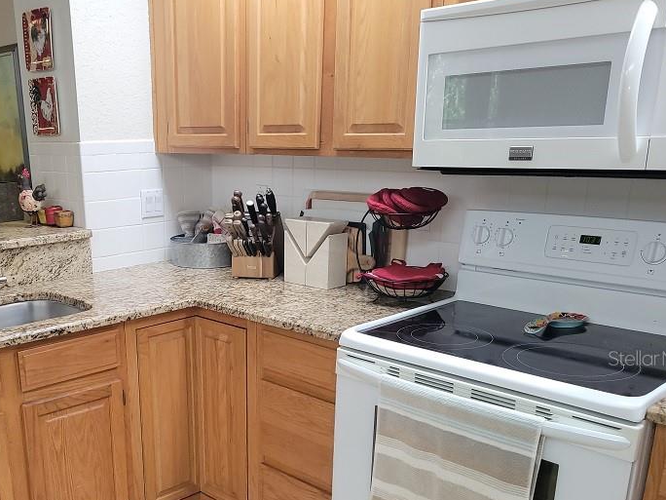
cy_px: 358
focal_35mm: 38
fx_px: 731
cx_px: 213
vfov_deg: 37.1
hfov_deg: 48.0
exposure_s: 1/60
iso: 100
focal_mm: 5.4
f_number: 1.8
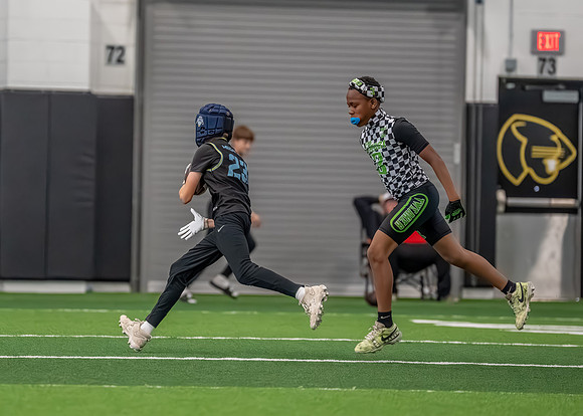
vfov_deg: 4.3
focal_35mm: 334
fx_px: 5533
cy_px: 155
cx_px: 192
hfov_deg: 6.0
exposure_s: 1/1000
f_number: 2.8
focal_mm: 200
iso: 6400
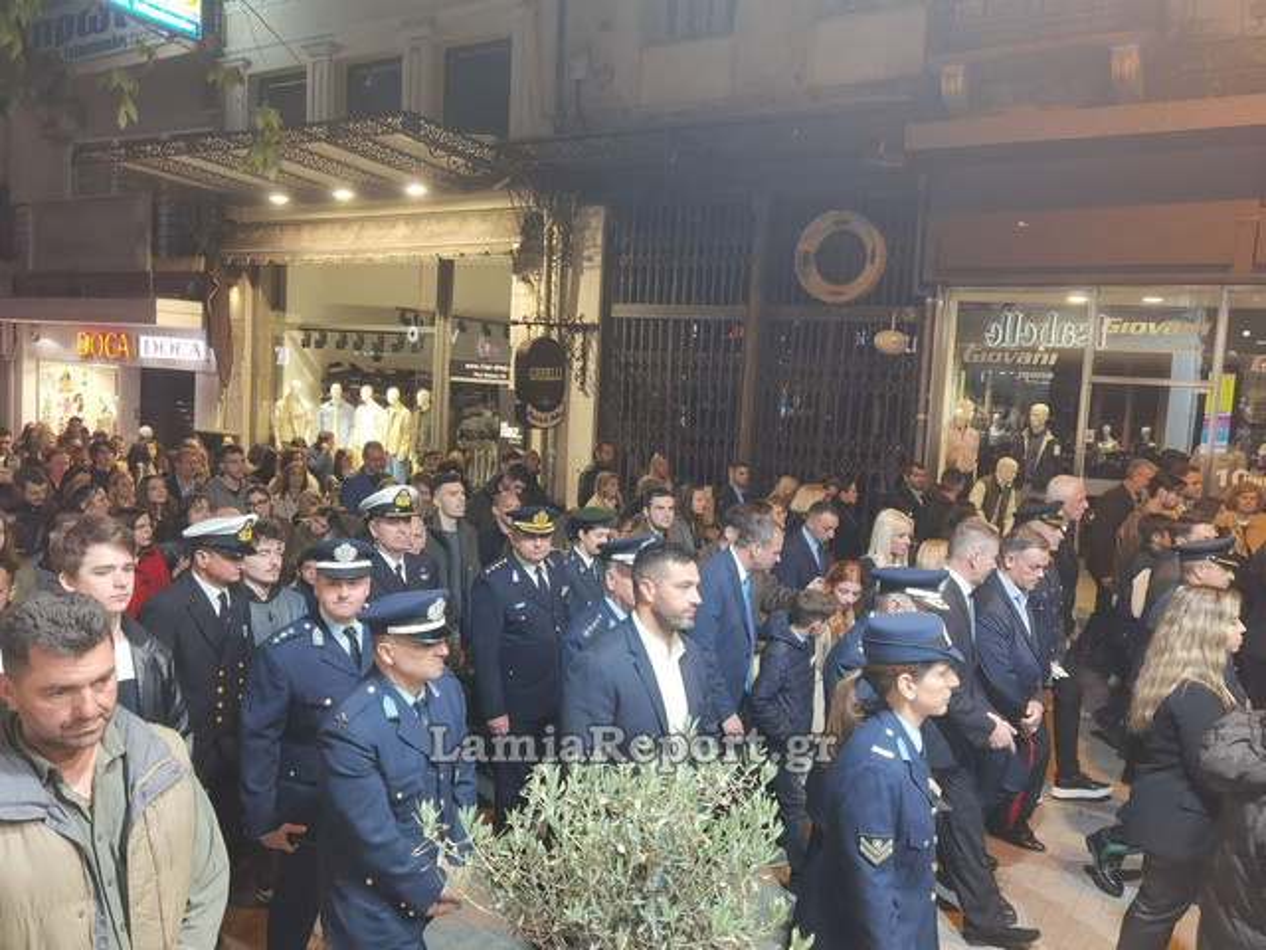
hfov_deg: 65.3
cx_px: 633
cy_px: 475
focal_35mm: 27
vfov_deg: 51.4
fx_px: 987
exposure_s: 1/100
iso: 250
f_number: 1.9
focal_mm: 6.71
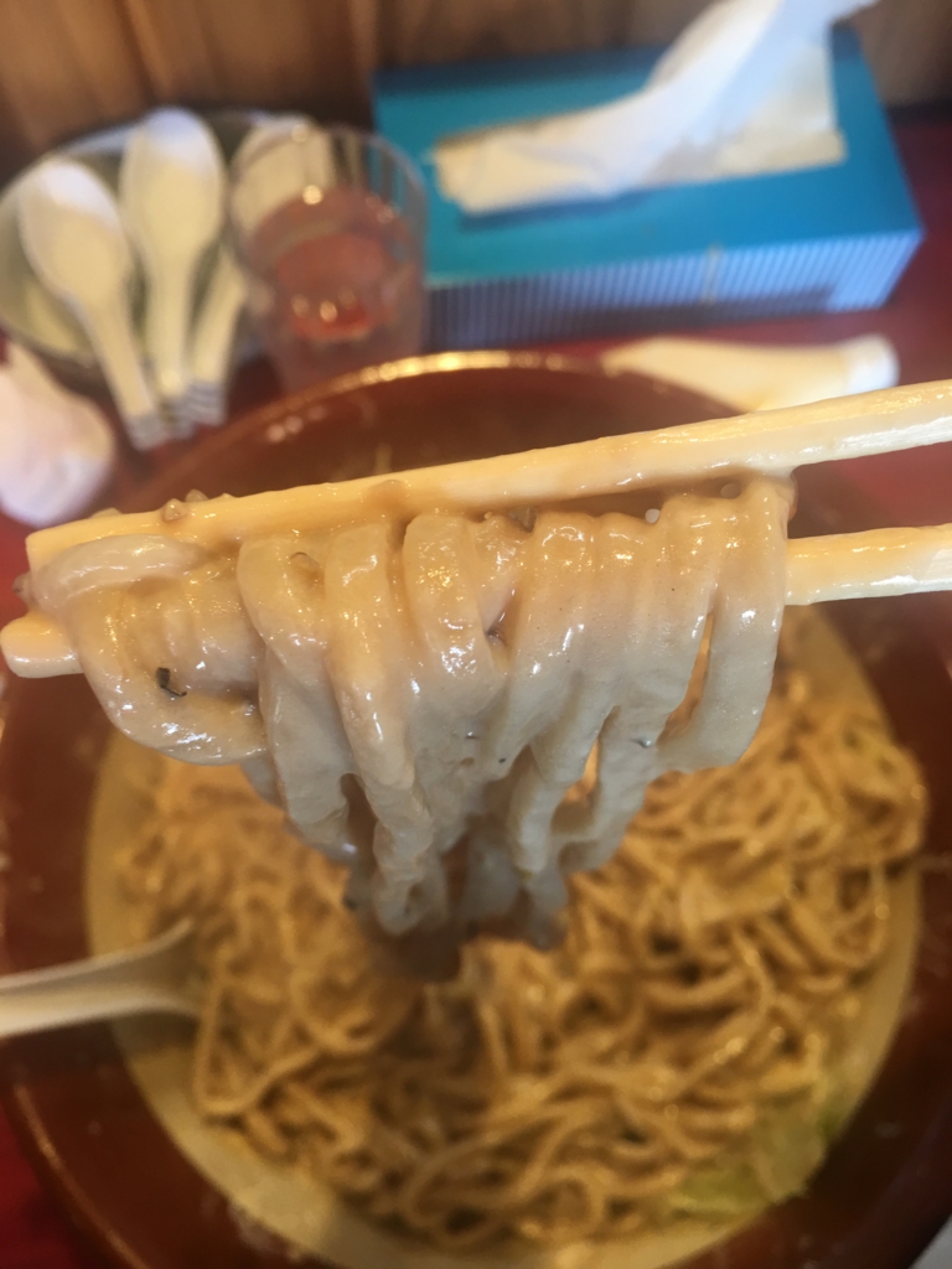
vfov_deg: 61.7
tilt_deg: -68.9
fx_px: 1063
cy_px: 634
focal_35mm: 29
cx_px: 476
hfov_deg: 48.2
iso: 25
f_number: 2.2
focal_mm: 4.15
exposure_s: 1/15
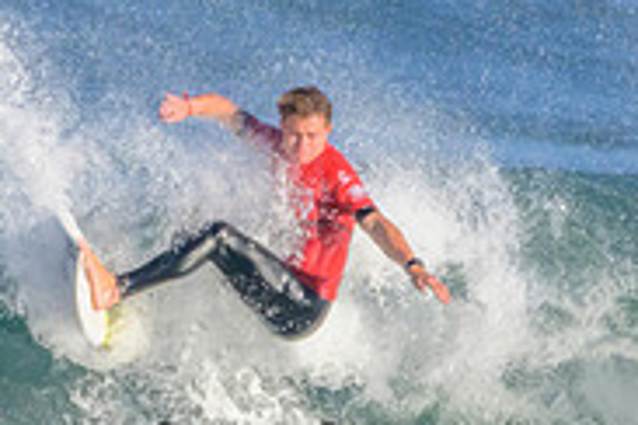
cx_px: 187
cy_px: 351
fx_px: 66489
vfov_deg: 0.4
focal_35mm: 3752
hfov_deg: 0.5
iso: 2000
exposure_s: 1/3200
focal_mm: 1000
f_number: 11
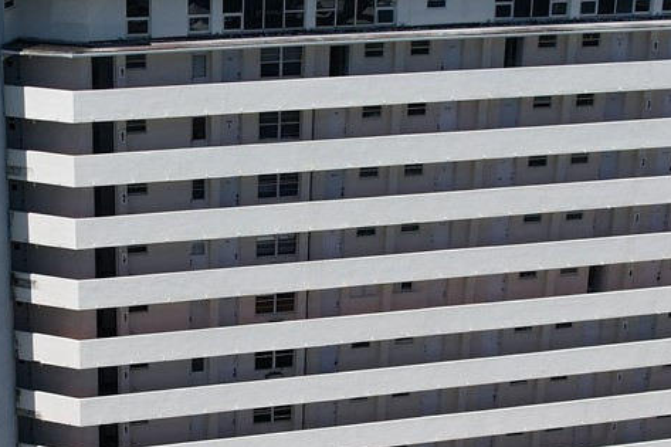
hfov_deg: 25.4
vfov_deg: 17.2
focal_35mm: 79
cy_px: 324
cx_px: 164
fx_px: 1472
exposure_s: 1/3000
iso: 120
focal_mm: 8.38
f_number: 2.8
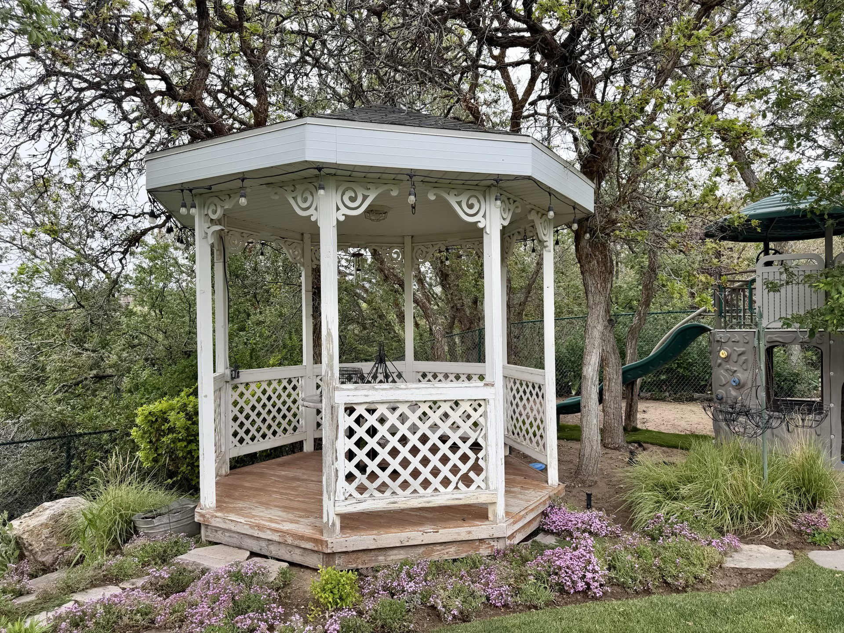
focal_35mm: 24
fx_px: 585
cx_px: 422
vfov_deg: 56.8
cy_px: 316
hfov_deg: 71.6
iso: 80
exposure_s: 1/1060
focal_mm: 6.76
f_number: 1.78
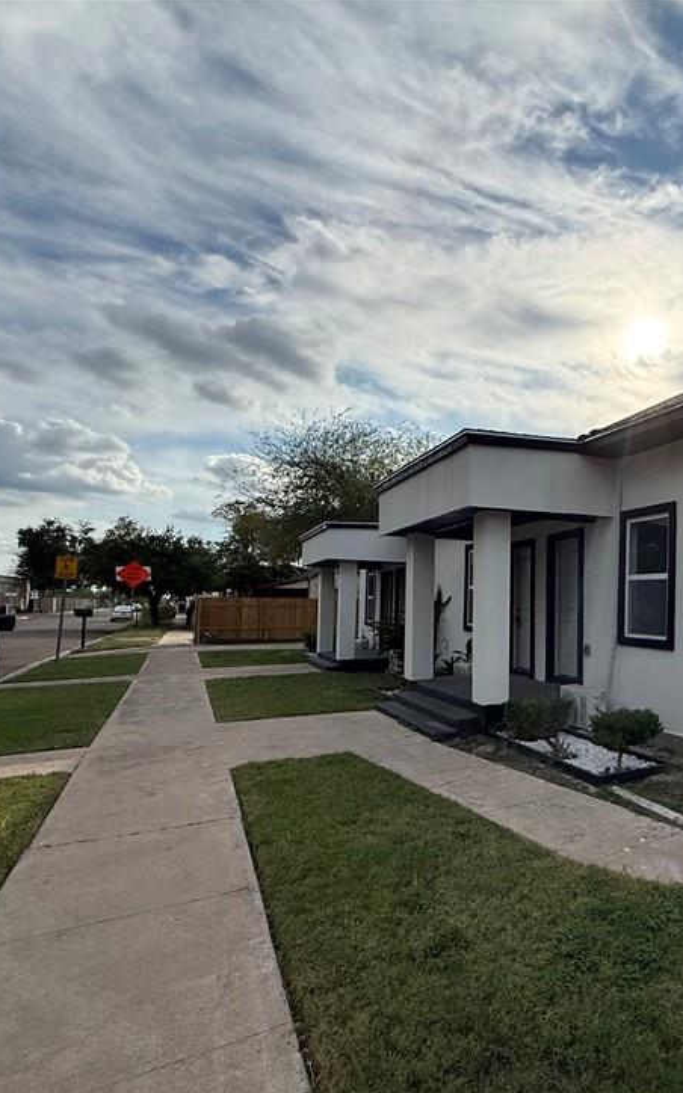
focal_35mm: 21
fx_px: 626
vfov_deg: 82.2
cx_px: 635
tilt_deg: +2.2
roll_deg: -0.2
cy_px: 577
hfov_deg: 49.8
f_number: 2.2
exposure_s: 1/5155
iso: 80
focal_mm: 2.22
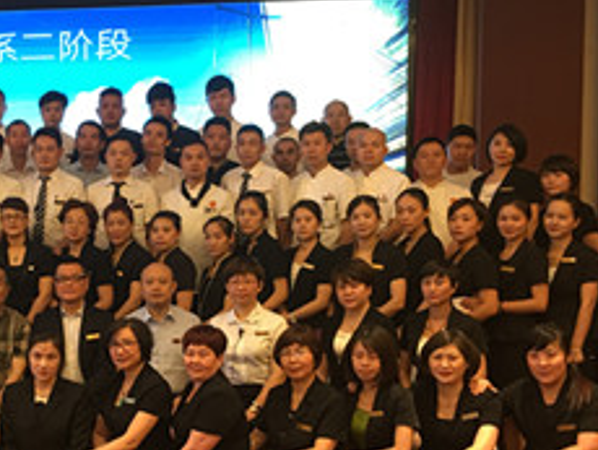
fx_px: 1089
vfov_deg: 23.2
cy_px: 313
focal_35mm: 63
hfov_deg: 29.2
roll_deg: +0.9
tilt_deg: -3.4
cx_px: 42
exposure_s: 1/17
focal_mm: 4.15
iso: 50
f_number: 2.2
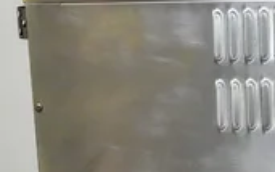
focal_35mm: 110
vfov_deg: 11.9
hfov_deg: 18.3
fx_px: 825
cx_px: 289
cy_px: 100
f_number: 4
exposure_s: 1/320
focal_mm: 17.19
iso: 6400
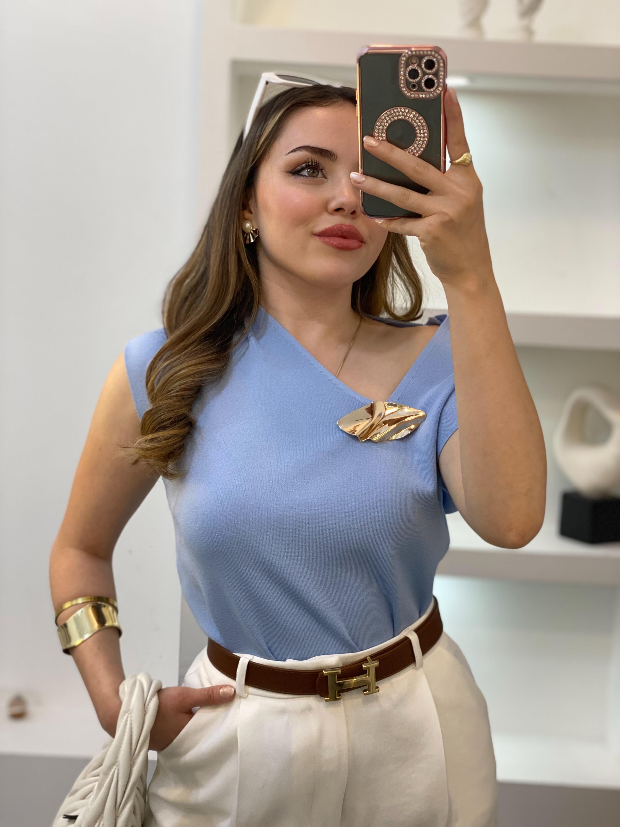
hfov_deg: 28.0
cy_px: 414
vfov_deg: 36.8
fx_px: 1242
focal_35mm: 52
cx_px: 310
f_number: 2
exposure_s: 1/100
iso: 80
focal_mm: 6
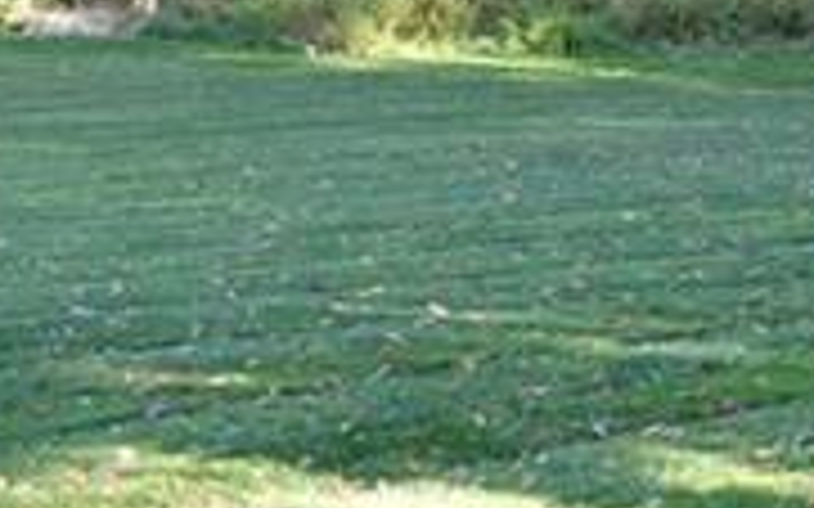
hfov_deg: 11.6
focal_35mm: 138
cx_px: 2105
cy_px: 135
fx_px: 3060
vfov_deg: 9.5
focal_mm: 8.8
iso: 100
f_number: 2.8
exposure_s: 1/100
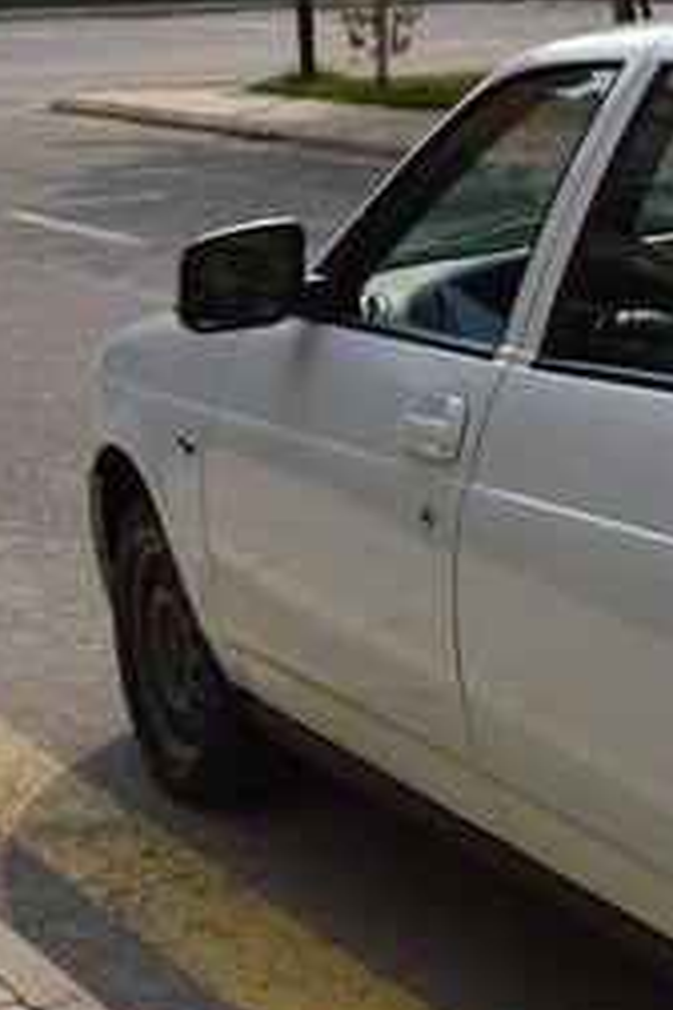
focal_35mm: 102
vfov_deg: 20.0
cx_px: 1142
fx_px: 2860
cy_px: 537
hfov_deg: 12.5
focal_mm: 26
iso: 100
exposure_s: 1/250
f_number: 8
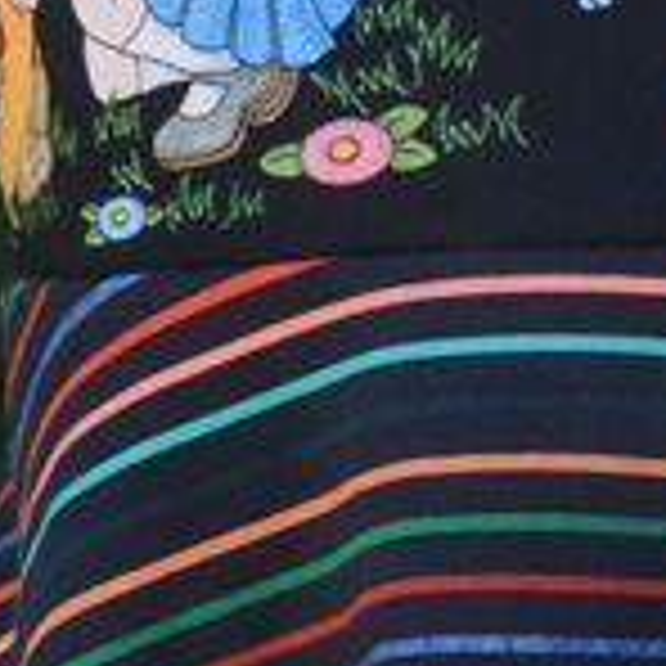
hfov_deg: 7.3
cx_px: 655
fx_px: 5168
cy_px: 558
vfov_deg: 7.4
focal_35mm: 237
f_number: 9
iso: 800
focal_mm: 23
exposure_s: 1/320
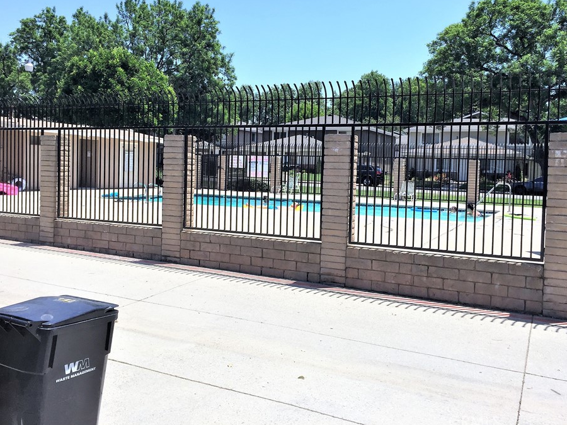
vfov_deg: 42.9
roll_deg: -2.9
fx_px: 541
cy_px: 189
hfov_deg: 55.4
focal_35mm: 33
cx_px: 280
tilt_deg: -1.5
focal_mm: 4.15
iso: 32
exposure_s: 1/1883
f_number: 2.2
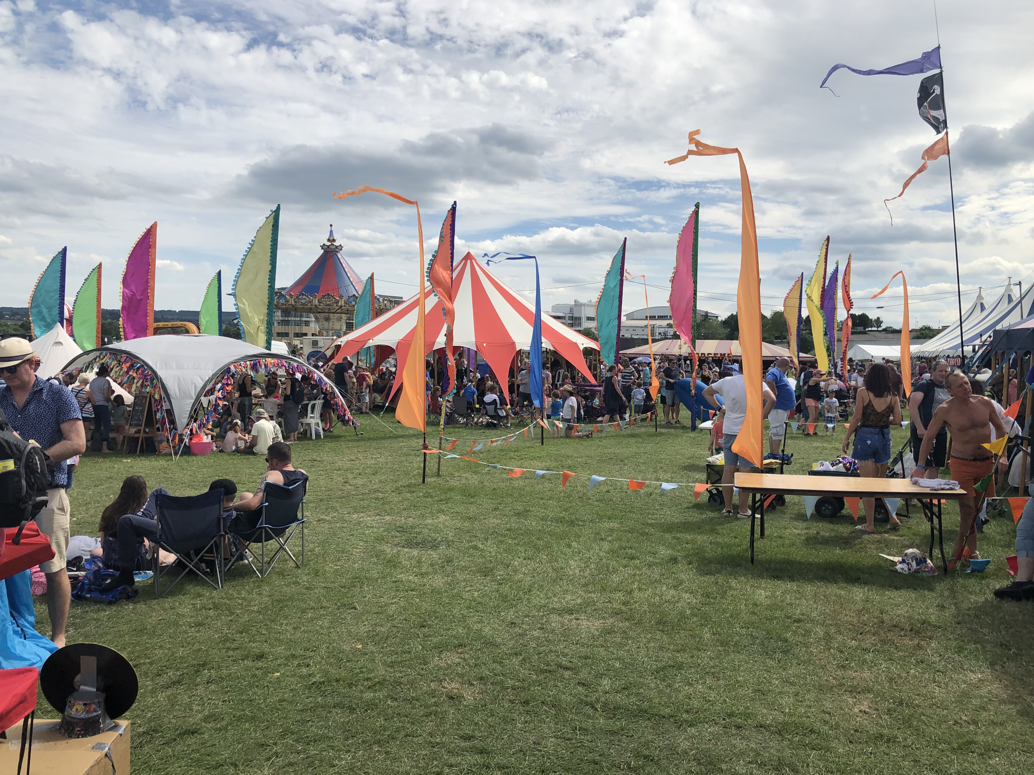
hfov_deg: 61.7
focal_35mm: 29
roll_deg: -1.1
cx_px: 517
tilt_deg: -3.0
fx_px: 866
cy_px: 386
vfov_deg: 48.2
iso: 20
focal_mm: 3.99
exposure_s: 1/3436
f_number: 1.8
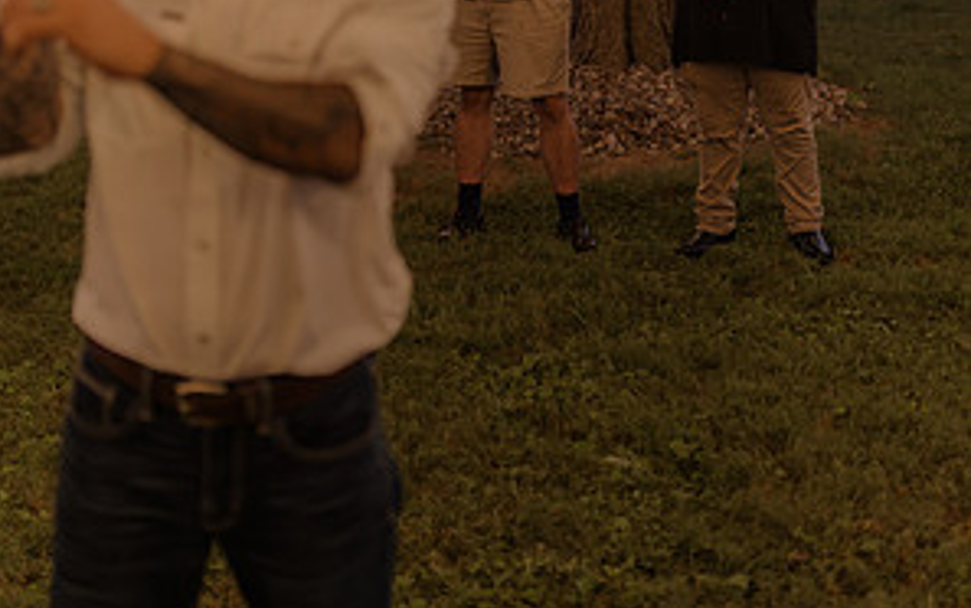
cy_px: 33
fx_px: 1430
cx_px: 484
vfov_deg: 23.2
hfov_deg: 37.5
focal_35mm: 54
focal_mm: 35
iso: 1000
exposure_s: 1/125
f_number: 1.4
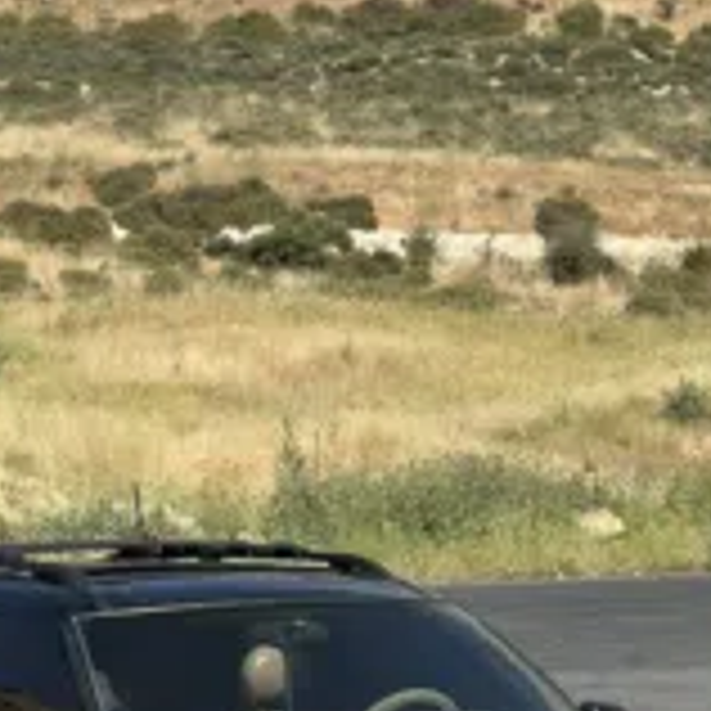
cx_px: 248
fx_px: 3997
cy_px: 598
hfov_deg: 10.2
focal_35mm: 172
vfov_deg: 10.1
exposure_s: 1/853
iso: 32
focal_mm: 9
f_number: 2.8
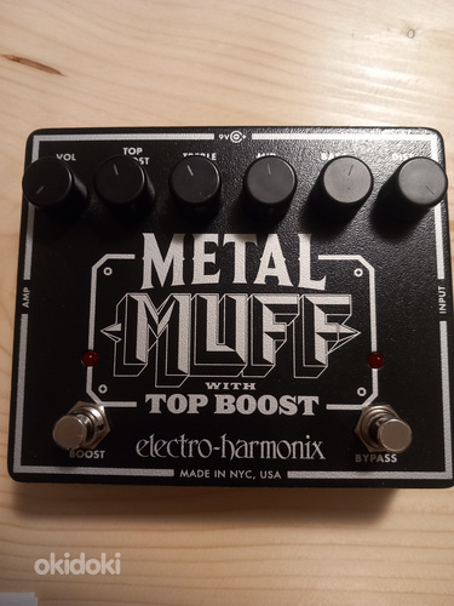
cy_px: 303
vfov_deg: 65.3
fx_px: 472
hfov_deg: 51.4
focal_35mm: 27
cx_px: 227
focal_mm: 4
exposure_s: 1/25
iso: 250
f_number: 1.8
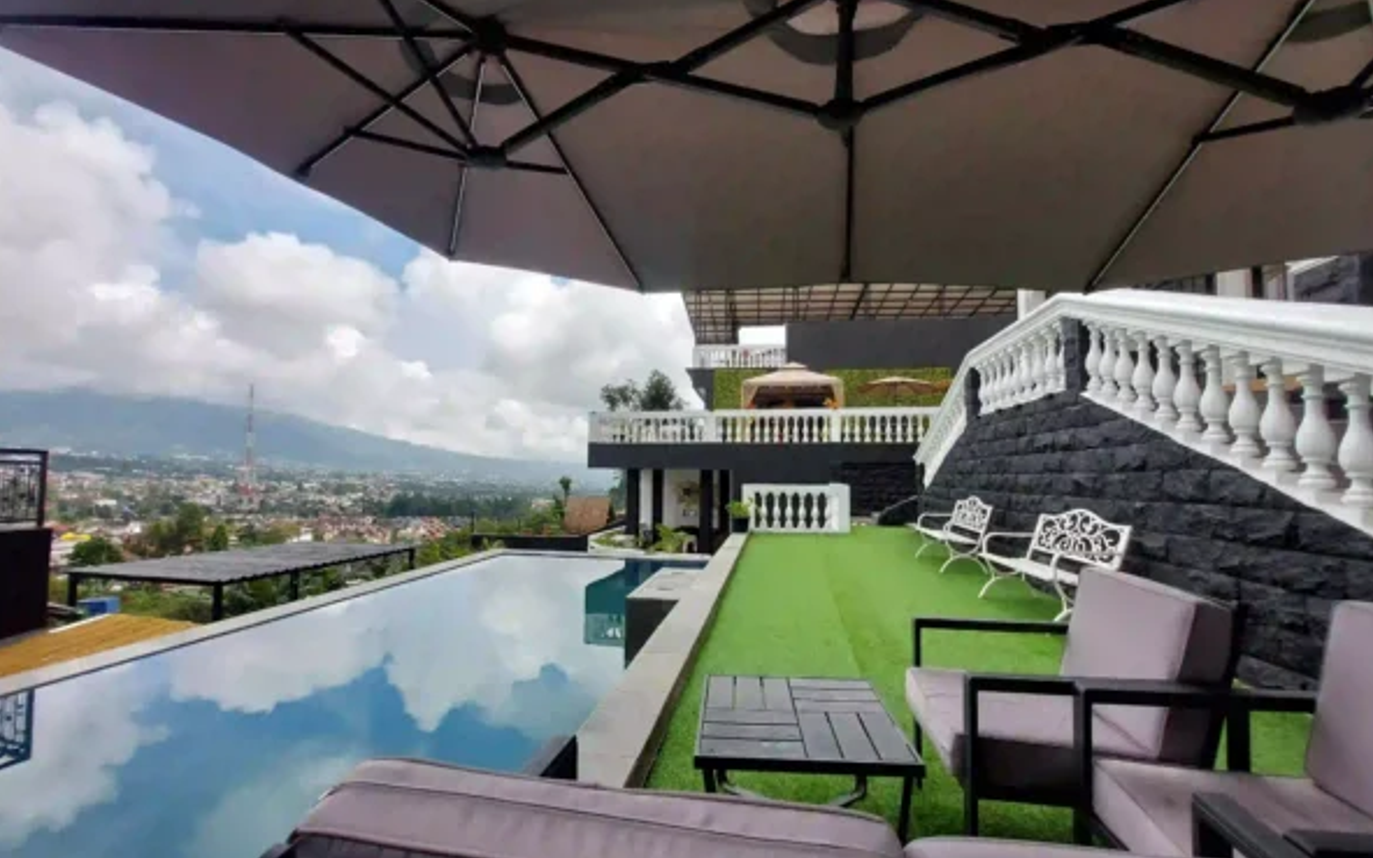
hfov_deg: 105.3
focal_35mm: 14
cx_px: 690
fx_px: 524
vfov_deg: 78.5
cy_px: 453
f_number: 2.2
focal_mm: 1.74
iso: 50
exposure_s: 1/995
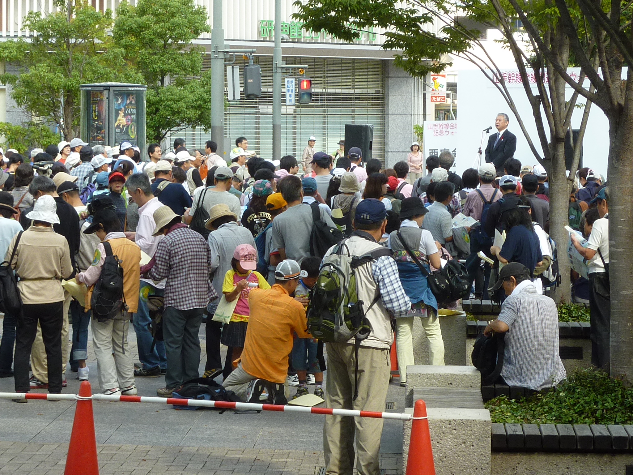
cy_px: 238
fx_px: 2213
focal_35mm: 121
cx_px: 316
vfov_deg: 12.2
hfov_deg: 16.3
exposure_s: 1/100
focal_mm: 11
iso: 80
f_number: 4.1
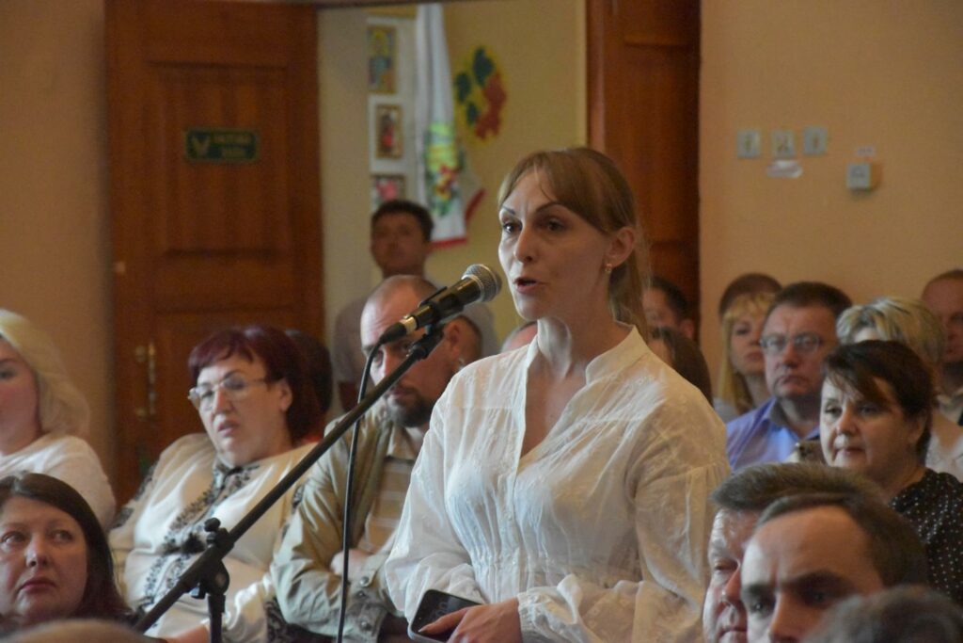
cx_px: 482
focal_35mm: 158
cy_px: 322
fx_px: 4213
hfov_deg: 13.0
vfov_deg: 8.7
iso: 11400
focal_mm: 105
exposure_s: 1/250
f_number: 5.6
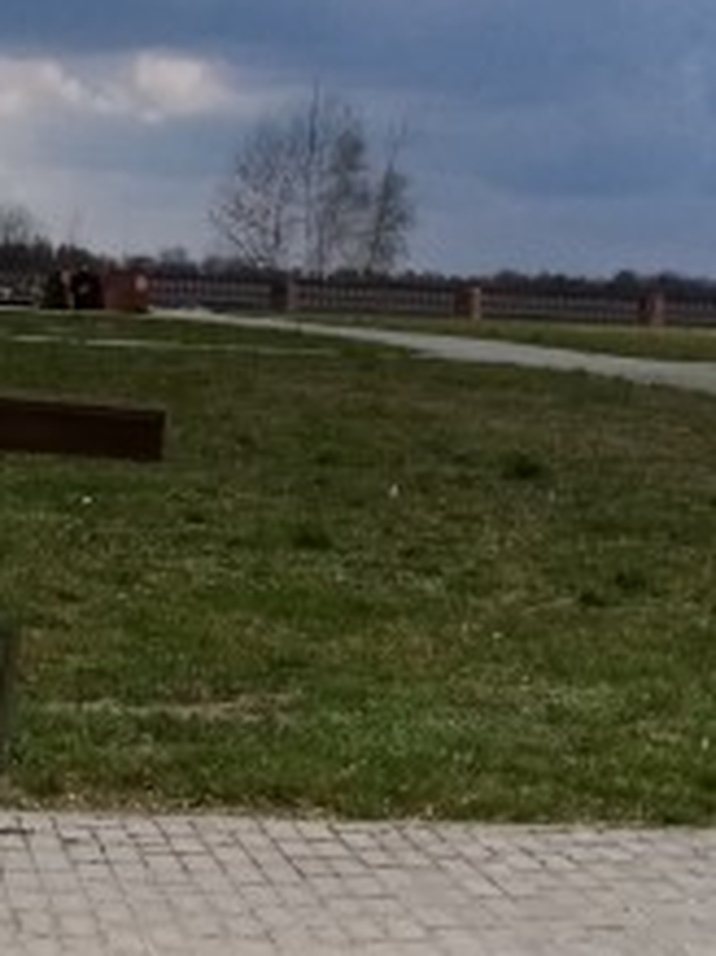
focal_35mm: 76
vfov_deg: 23.0
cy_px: 1218
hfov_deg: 18.6
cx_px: -79
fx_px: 2098
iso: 106
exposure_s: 1/2513
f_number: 1.8
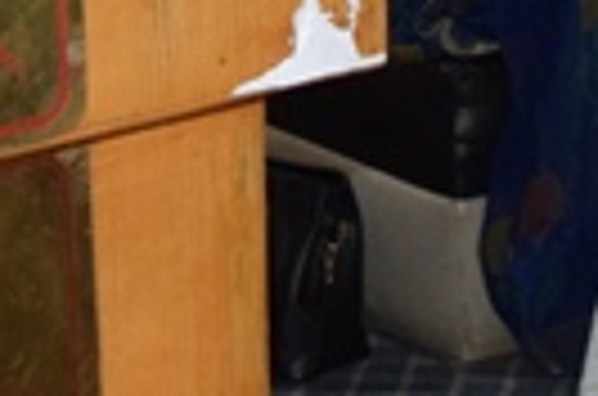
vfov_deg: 7.3
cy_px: -385
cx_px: 409
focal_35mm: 181
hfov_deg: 11.4
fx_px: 2999
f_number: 3.5
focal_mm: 20
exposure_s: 1/60
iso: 1800
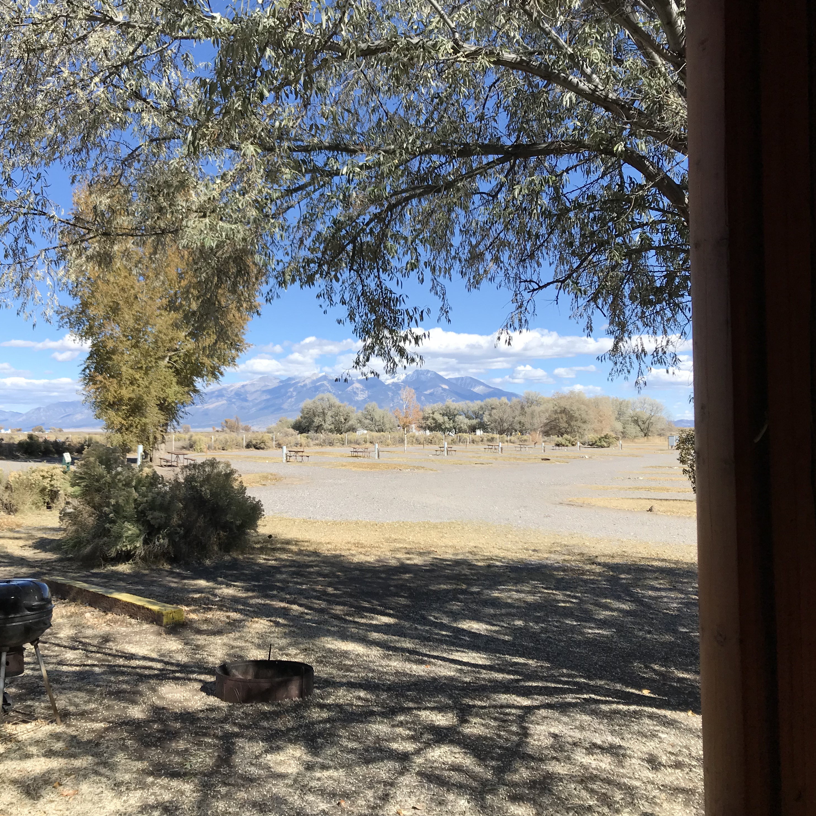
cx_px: 318
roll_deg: -0.8
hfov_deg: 48.1
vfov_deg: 48.4
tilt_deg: +2.9
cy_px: 396
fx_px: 907
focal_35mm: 34
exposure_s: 1/1953
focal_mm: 3.99
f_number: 1.8
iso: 20
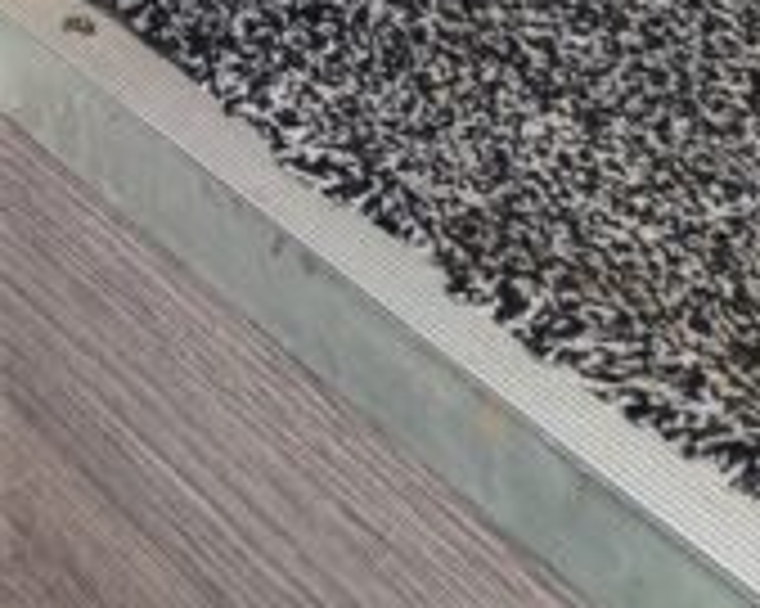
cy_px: -1049
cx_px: -454
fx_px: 2698
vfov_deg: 10.3
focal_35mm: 120
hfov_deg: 14.7
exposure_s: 1/399
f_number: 1.8
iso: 50
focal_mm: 5.4
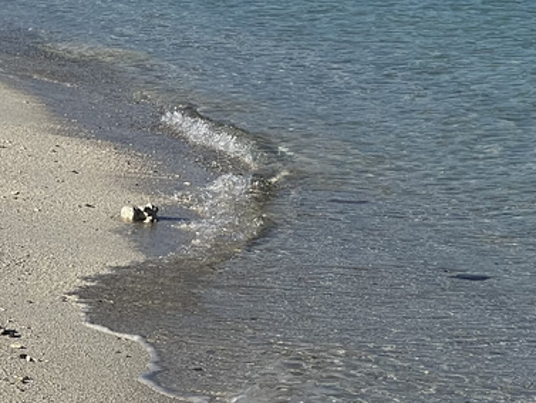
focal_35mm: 245
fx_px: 3795
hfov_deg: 8.1
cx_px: 232
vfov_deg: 6.0
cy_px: -164
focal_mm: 9
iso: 32
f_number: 2.8
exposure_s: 1/943
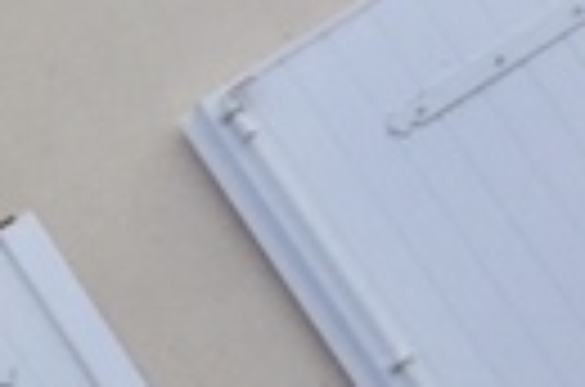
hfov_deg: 12.9
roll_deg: +31.9
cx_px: -369
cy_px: 698
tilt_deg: +4.3
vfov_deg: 8.8
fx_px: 2415
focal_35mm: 149
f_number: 2.2
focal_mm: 4.15
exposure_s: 1/1647
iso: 32
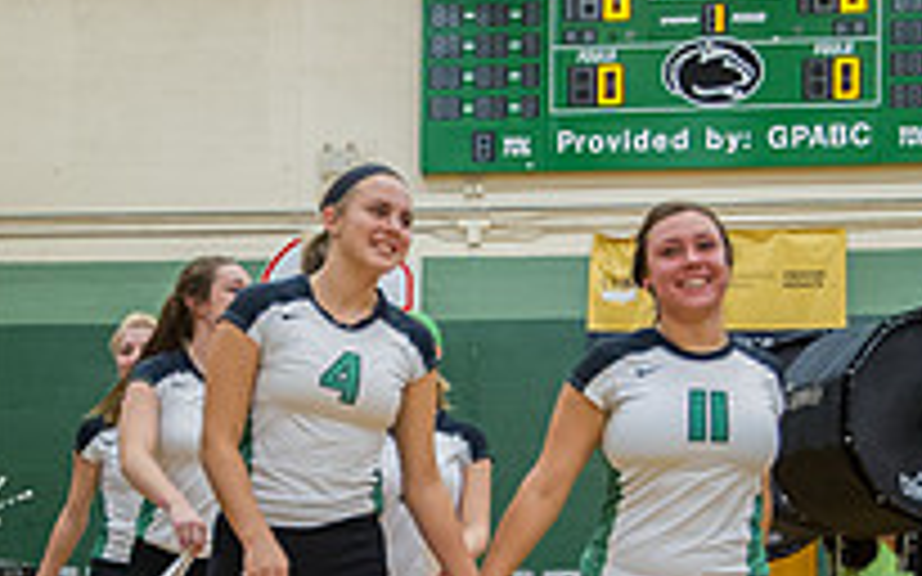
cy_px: 530
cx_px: 391
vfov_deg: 15.5
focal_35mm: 83
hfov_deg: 24.9
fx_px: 2085
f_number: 4.5
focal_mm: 24
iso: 8000
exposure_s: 1/320
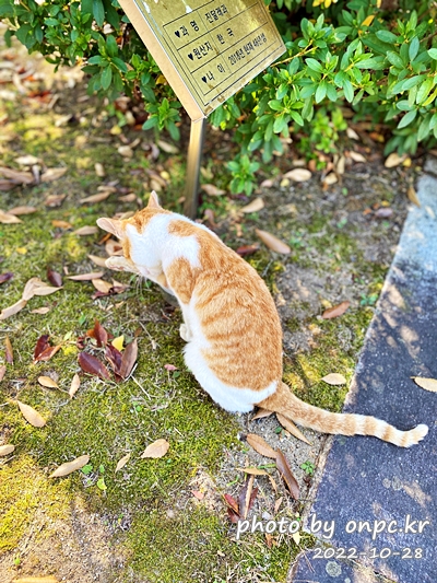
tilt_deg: -48.0
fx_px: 437
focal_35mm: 26
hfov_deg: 53.1
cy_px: 292
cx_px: 218
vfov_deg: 67.3
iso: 32
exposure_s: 1/200
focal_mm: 4.25
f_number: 1.8
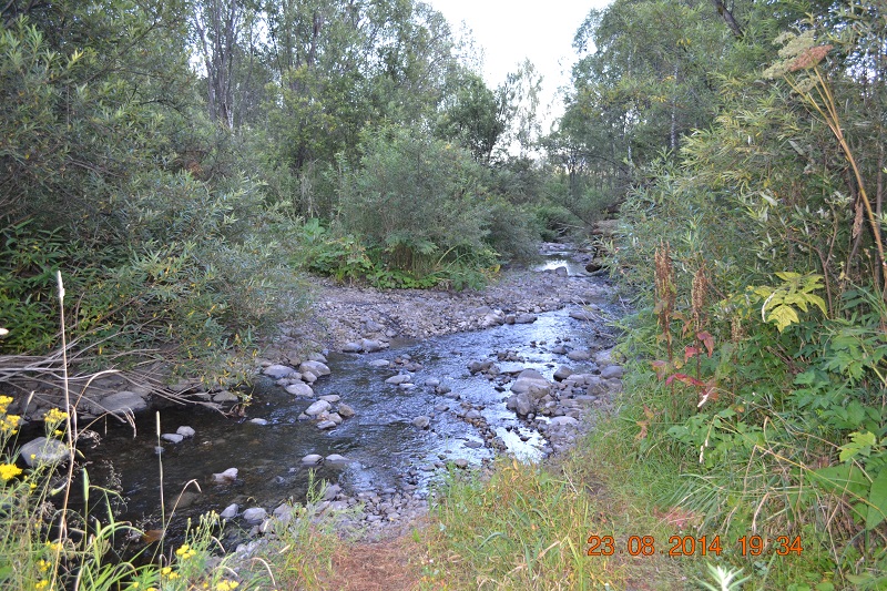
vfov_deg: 47.9
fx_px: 665
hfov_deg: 67.4
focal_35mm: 27
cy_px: 296
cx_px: 444
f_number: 4
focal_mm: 18
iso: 400
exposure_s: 1/80
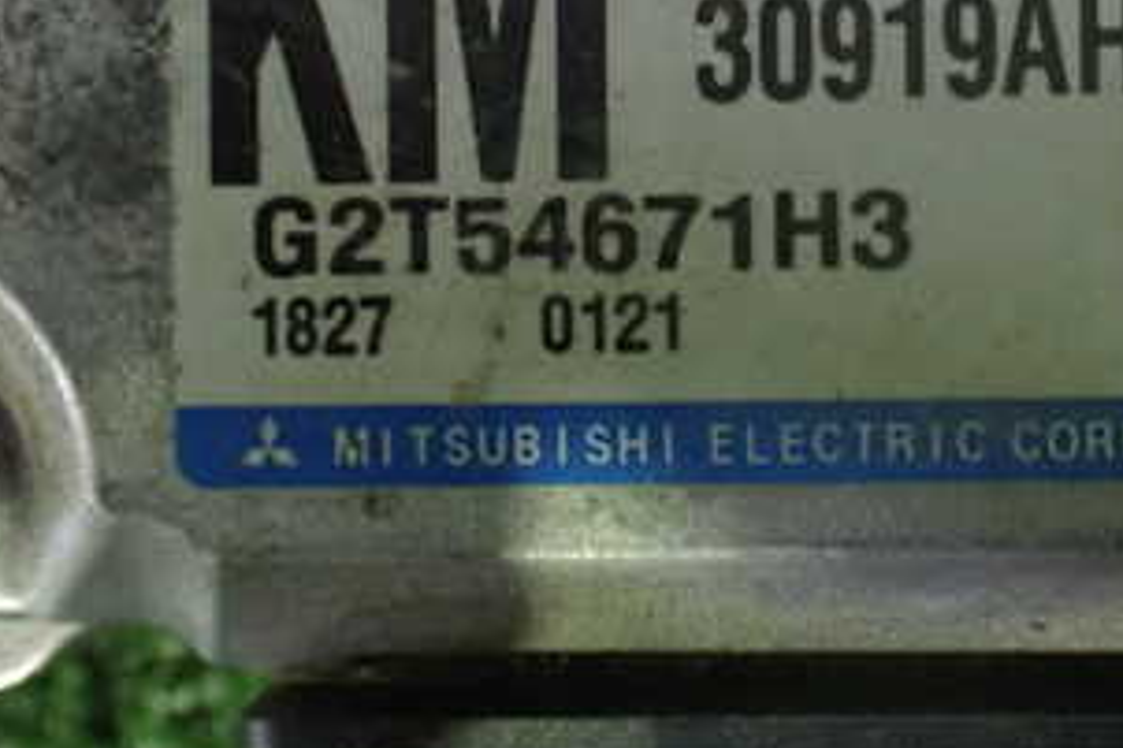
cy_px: 175
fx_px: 1933
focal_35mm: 62
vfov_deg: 21.7
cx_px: 852
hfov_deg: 31.8
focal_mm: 5.4
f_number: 2.3
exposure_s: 1/40
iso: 800
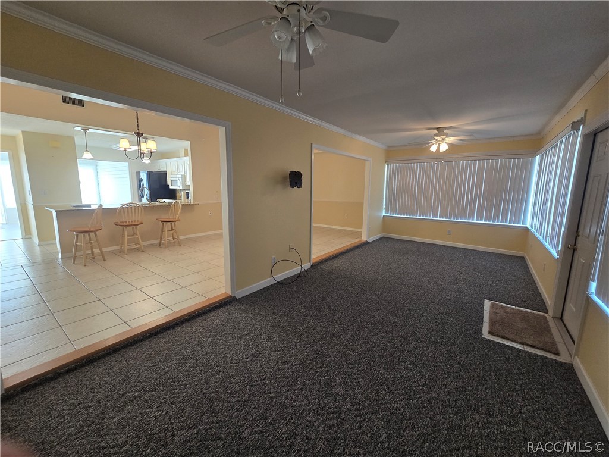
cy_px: 228
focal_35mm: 13
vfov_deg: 89.9
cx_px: 304
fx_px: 229
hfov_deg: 106.2
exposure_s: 1/60
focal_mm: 2.2
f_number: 2.2
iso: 200
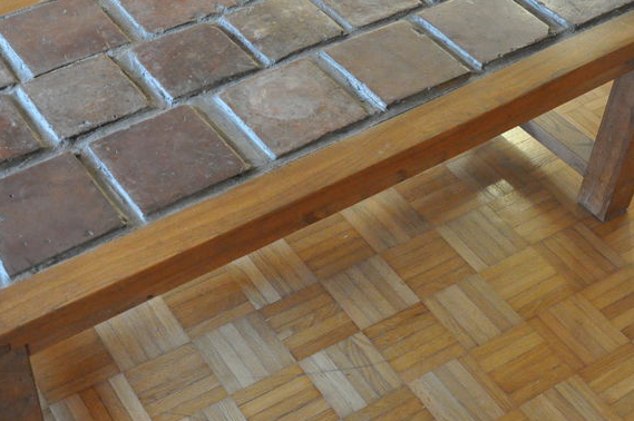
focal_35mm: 58
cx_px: 285
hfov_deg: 34.5
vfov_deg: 23.3
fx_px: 1020
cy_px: 180
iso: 3200
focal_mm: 22
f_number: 4.5
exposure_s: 1/80
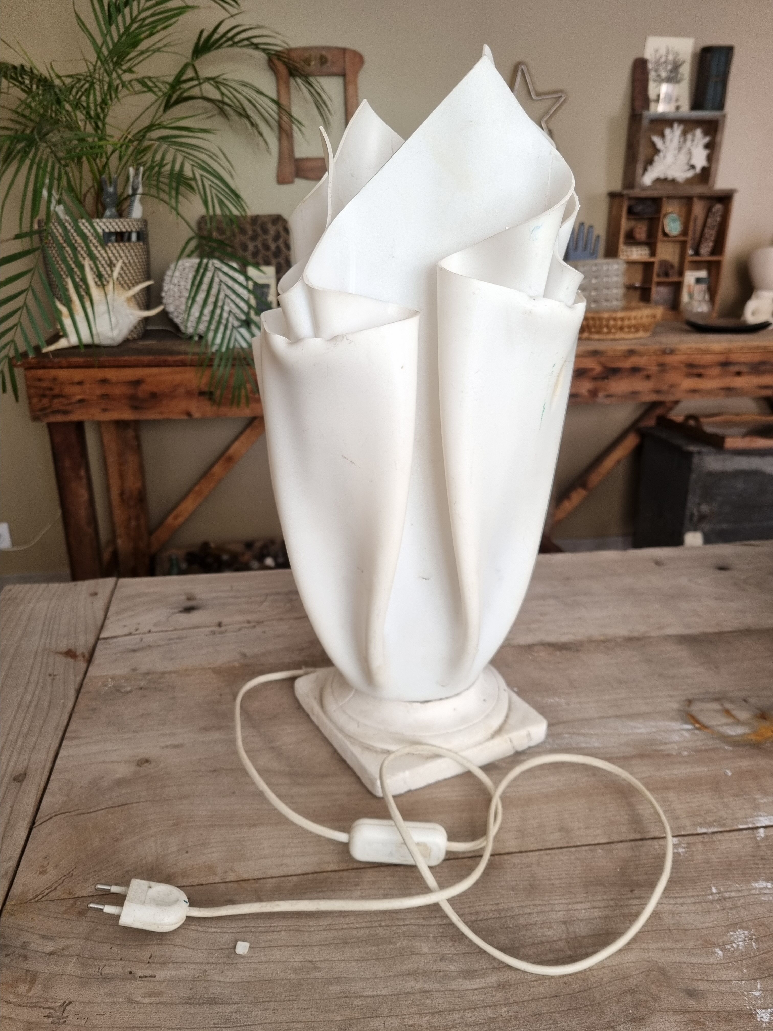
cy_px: 516
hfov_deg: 53.1
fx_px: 774
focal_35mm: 26
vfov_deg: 67.3
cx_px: 386
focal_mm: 5.4
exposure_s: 1/50
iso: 160
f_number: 1.8
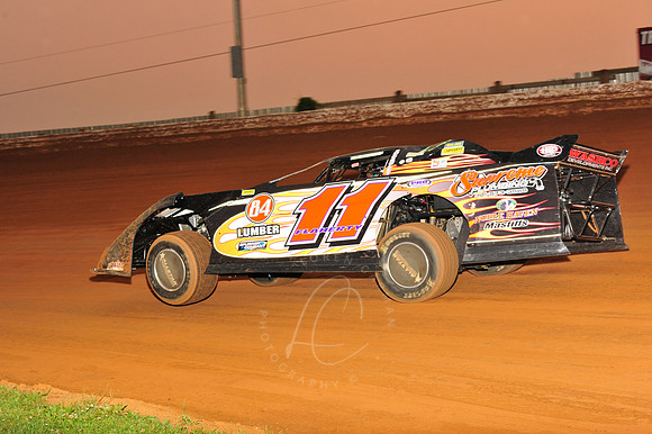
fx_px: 1448
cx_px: 326
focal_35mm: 80
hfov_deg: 25.4
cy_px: 217
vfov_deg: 17.0
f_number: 7.1
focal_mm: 80
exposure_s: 1/320
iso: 1250
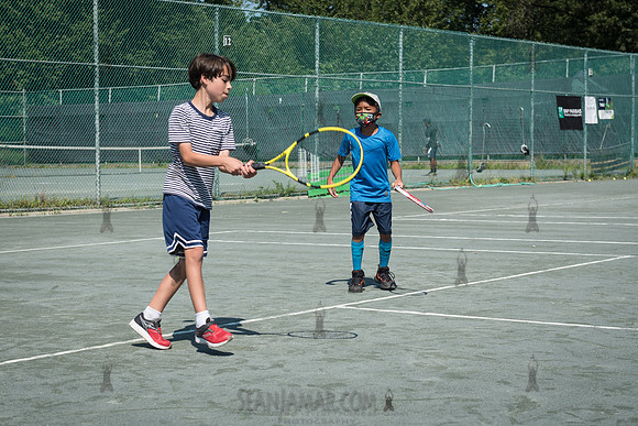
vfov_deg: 18.0
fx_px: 1343
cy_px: 235
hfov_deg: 26.7
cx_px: 318
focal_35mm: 76
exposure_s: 1/640
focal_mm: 55
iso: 125
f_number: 5.6
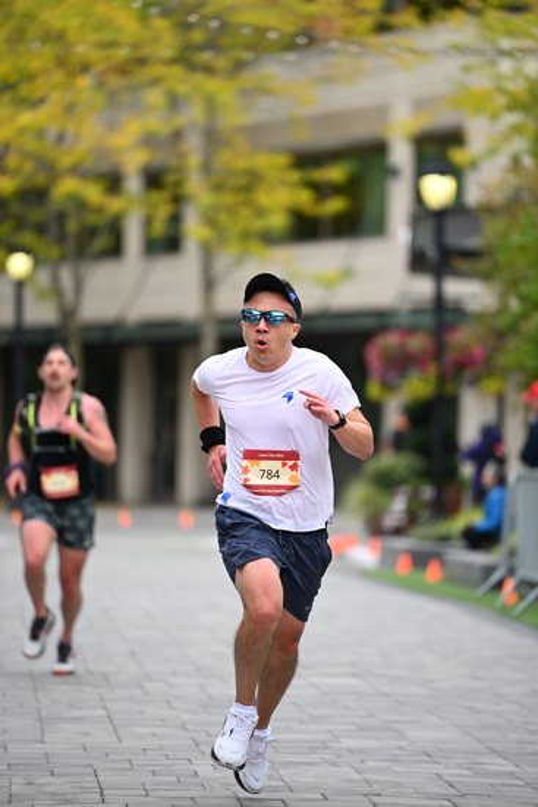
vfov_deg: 10.3
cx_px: 269
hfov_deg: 6.9
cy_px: 404
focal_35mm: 200
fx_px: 4480
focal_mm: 200
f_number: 2.8
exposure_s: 1/2000
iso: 640
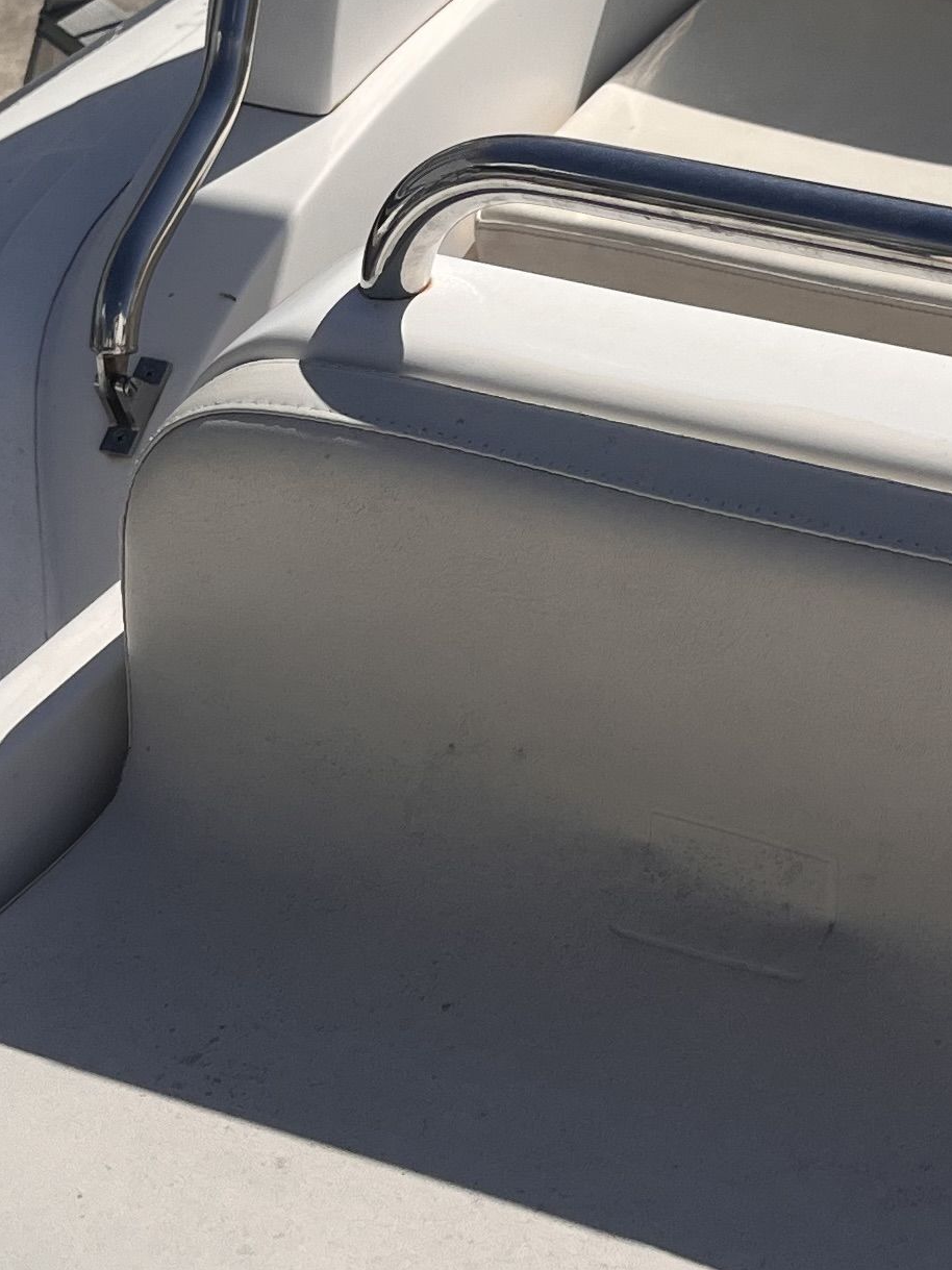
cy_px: 346
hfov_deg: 16.7
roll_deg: +1.0
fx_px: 3154
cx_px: 999
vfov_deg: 22.6
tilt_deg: -33.5
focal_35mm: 86
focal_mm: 5.1
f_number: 1.6
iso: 50
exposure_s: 1/8403
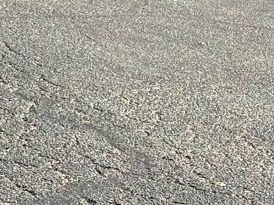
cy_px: -168
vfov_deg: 5.9
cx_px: 259
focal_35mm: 246
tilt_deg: +0.0
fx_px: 1947
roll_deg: -1.9
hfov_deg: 8.0
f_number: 1.78
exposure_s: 1/1263
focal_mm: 6.76
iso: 64
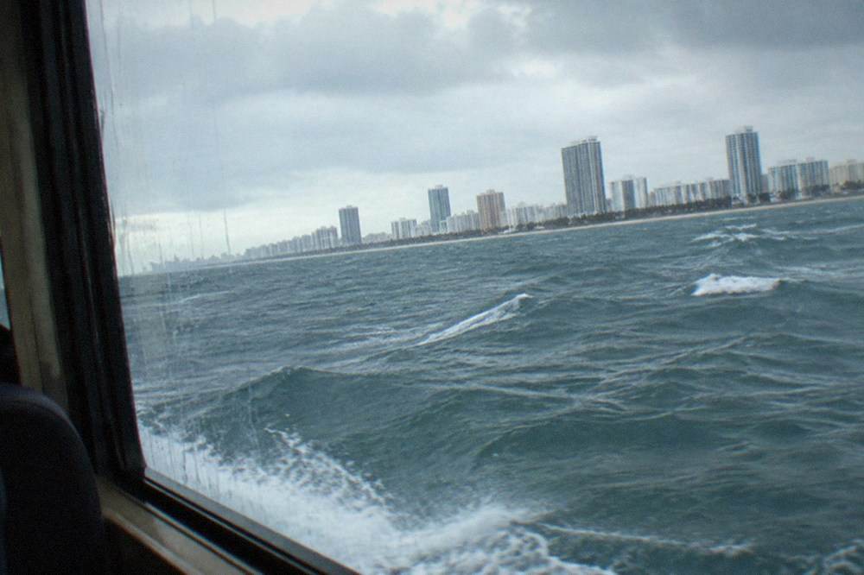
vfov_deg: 33.4
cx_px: 432
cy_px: 288
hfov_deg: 48.5
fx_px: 960
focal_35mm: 40
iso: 200
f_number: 11
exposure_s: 1/100
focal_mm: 40
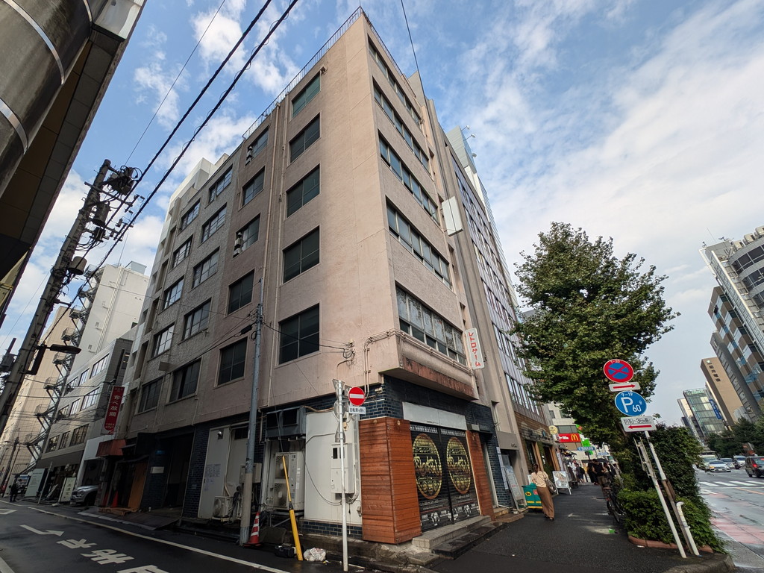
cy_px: 286
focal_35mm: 12
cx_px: 382
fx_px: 265
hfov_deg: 110.5
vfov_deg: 94.5
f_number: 1.95
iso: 40
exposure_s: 1/1337
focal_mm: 2.23
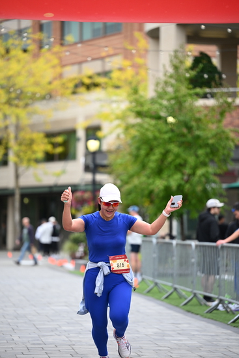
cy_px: 179
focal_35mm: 145
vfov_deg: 14.1
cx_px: 120
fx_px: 1443
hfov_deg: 9.5
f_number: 2.8
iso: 640
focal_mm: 145
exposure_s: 1/2000
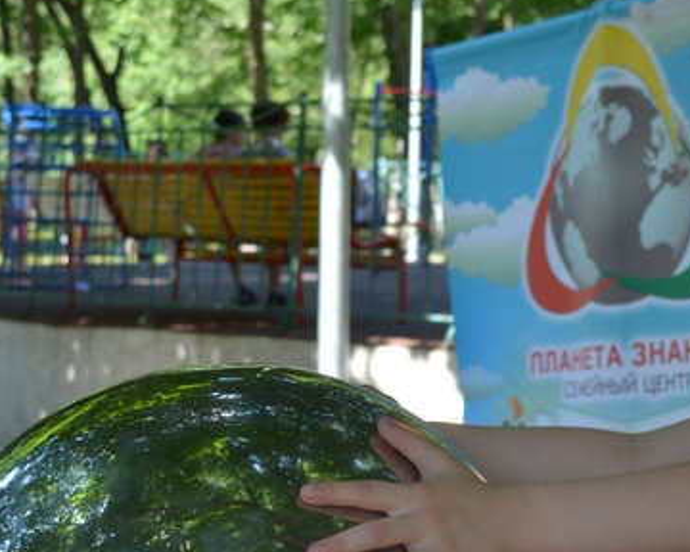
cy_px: 378
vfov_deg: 15.0
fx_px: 2087
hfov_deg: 18.6
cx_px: 521
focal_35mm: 102
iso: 200
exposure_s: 1/160
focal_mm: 29
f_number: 6.3
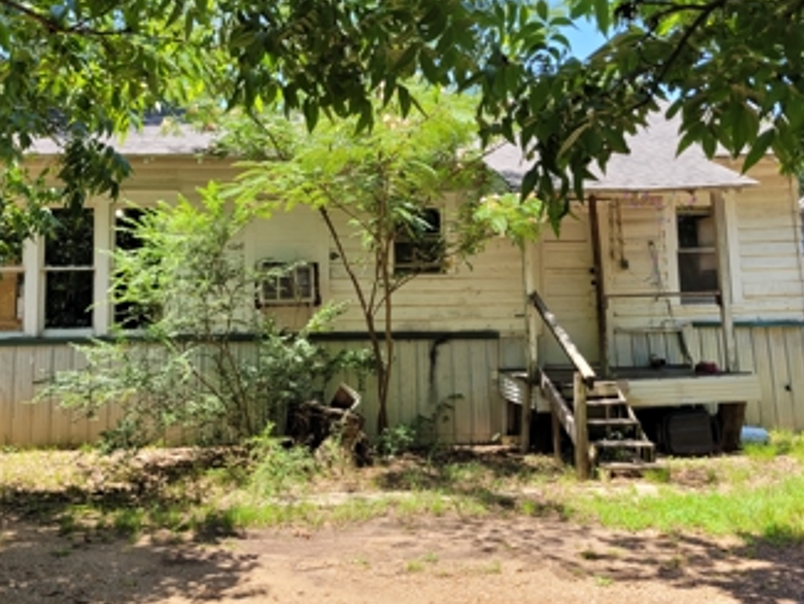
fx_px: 744
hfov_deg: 56.7
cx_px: 356
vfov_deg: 44.1
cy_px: 257
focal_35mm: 32
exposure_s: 1/557
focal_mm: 5.4
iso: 40
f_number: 1.8
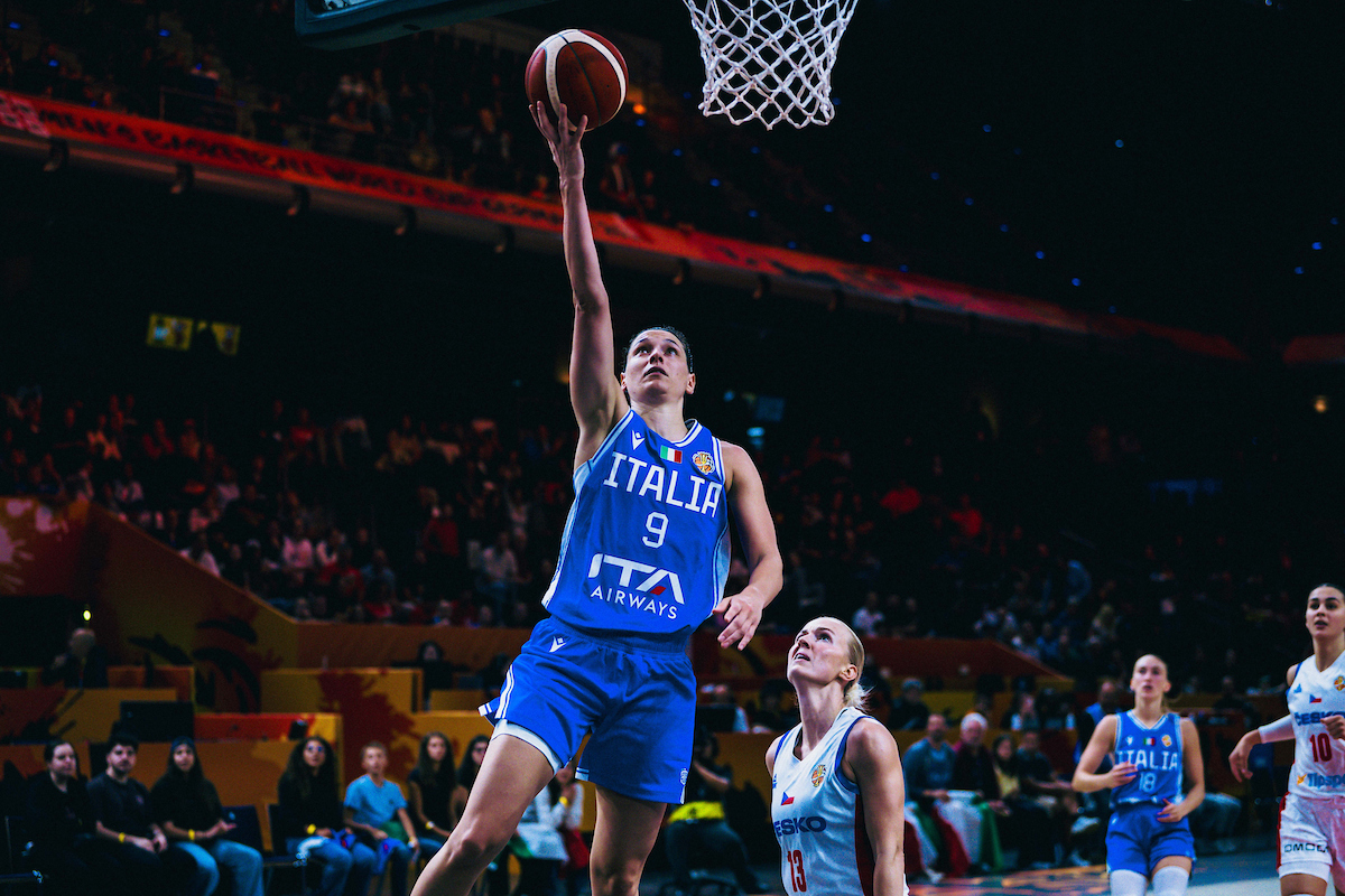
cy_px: 448
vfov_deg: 19.5
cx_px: 672
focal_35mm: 70
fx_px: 2615
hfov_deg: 28.8
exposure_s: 1/1600
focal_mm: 70
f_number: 2.8
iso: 2000
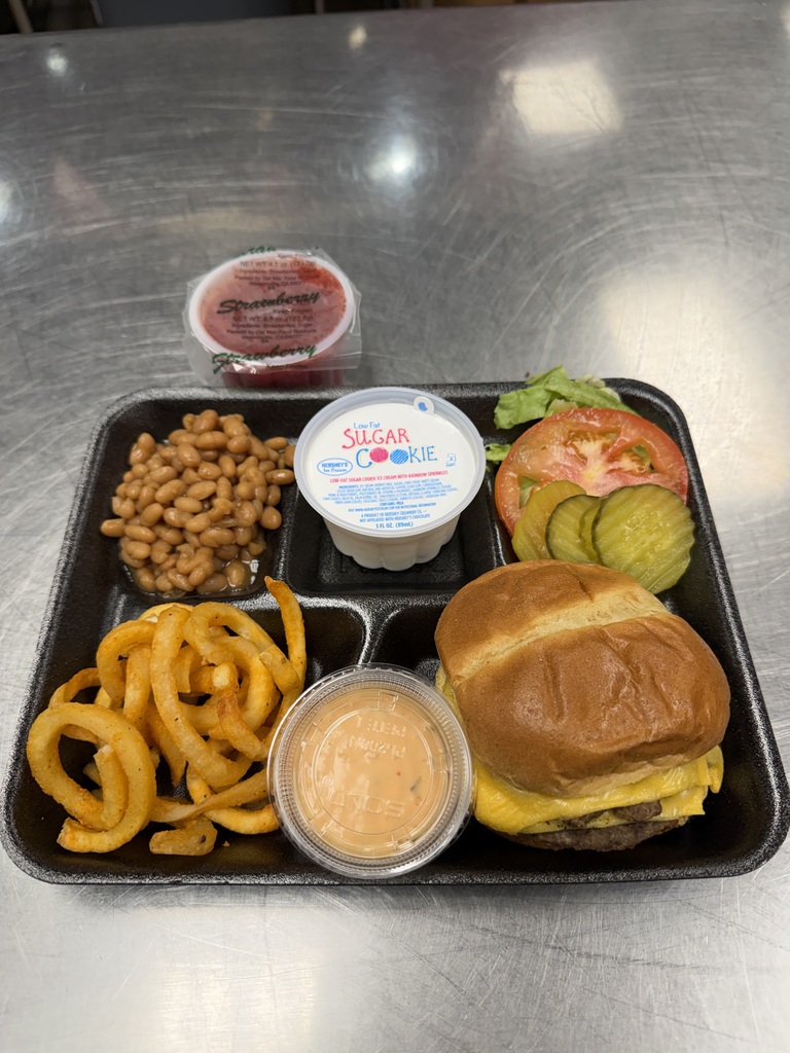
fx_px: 730
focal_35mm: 24
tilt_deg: -57.7
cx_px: 395
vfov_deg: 71.6
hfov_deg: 56.8
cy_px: 526
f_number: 1.78
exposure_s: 1/120
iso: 100
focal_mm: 6.76
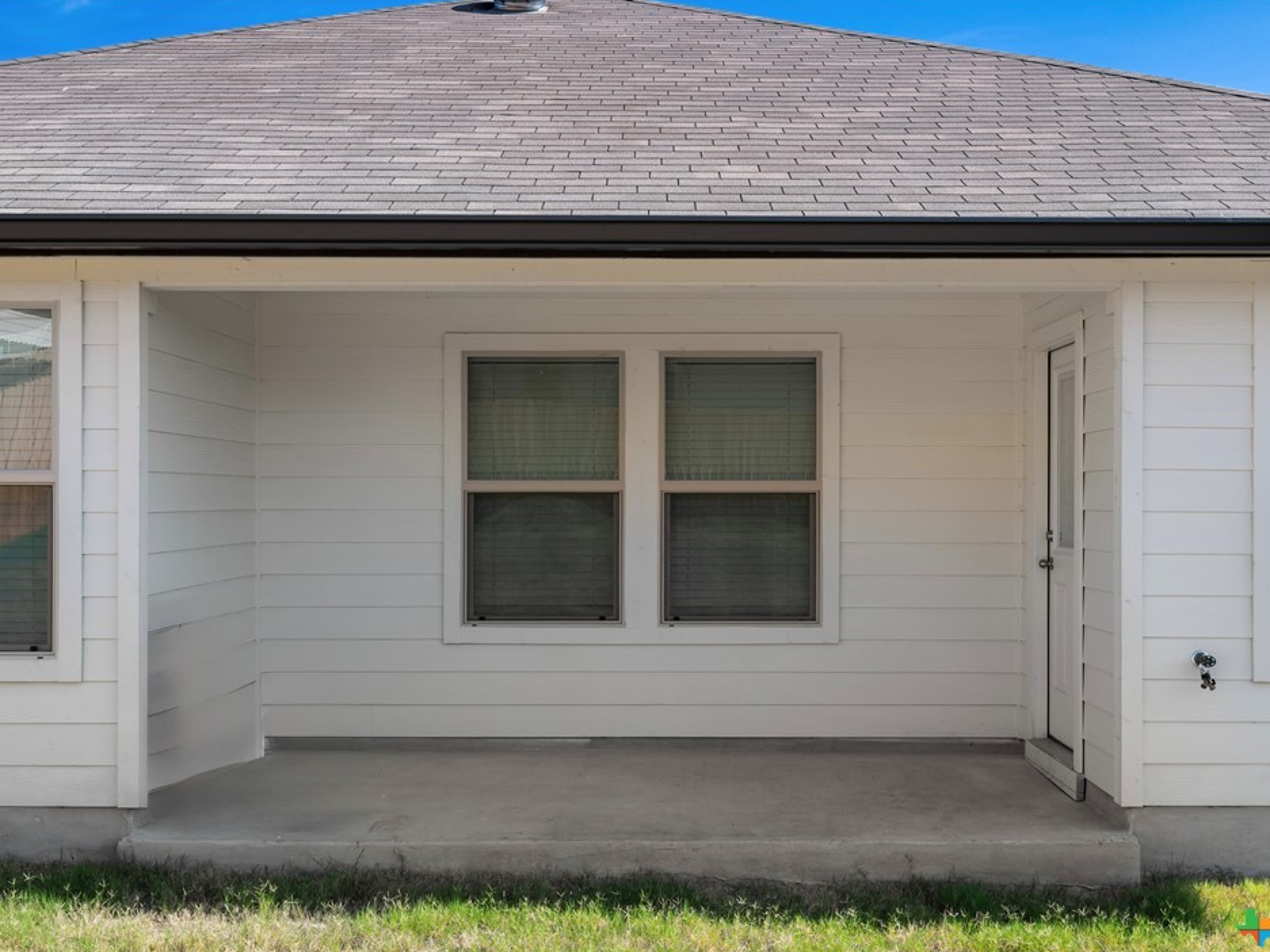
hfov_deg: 47.8
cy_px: 485
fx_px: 1431
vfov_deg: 36.8
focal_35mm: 39
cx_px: 696
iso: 500
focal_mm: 35
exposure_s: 1/320
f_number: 11
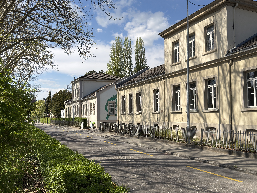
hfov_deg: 52.6
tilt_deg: +4.3
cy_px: 96
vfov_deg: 40.7
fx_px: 260
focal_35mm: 35
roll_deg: +0.3
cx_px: 128
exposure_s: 1/4739
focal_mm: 6.76
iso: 64
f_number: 1.78
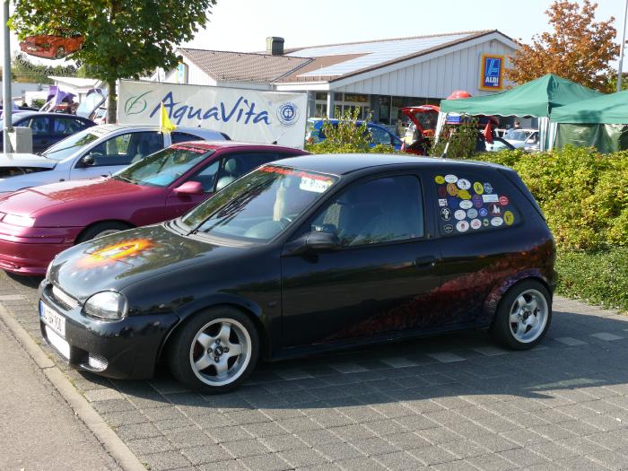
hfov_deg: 40.4
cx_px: 314
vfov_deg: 30.9
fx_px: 853
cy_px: 236
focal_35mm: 47
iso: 100
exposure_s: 1/250
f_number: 5
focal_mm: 10
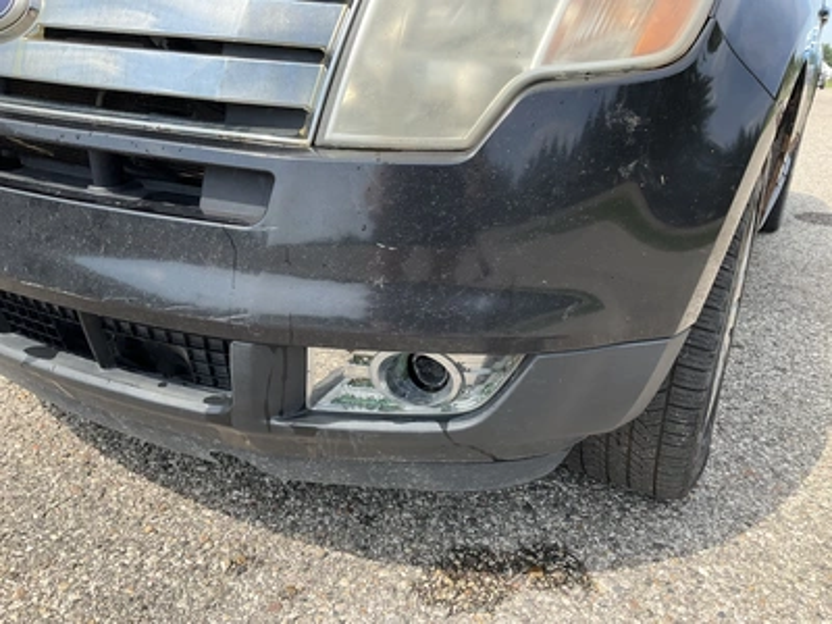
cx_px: 416
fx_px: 697
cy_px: 312
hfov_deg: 61.7
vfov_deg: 48.2
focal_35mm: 29
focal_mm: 3
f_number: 1.8
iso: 25
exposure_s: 1/700
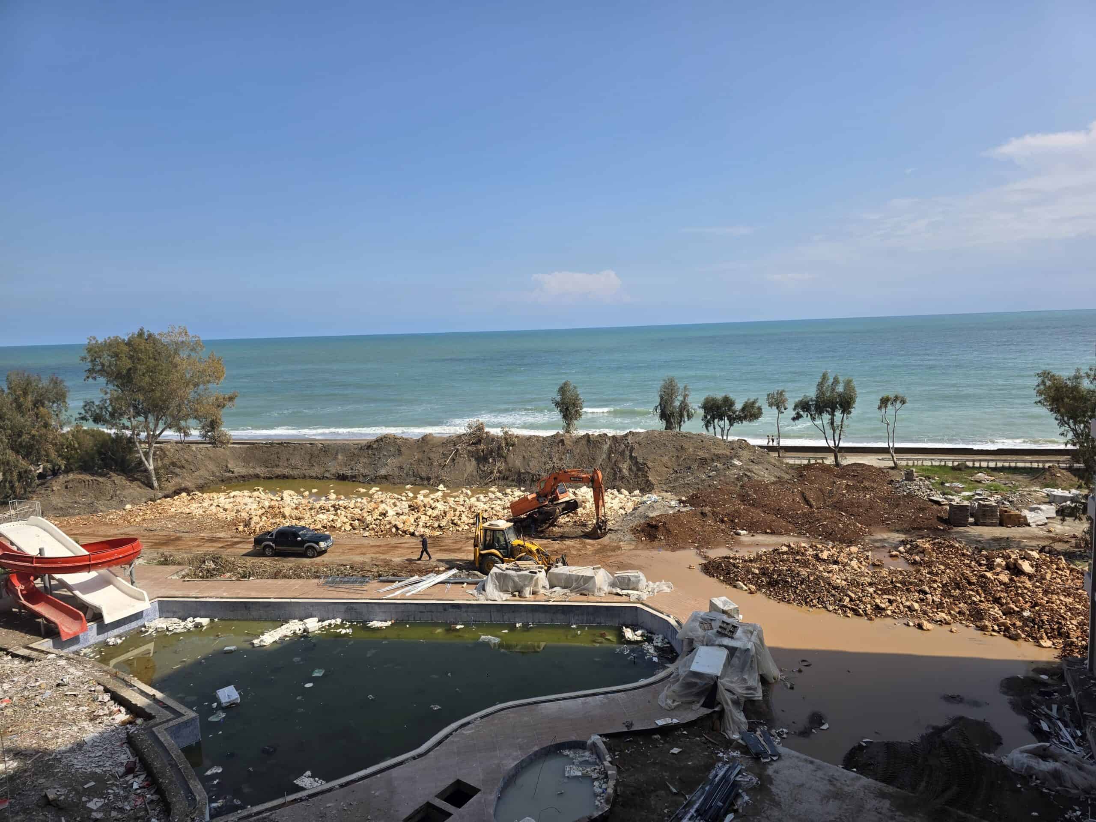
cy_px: 411
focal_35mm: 23
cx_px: 548
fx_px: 728
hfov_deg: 73.9
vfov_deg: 58.9
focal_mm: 6.3
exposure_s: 1/7333
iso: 80
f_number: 1.7
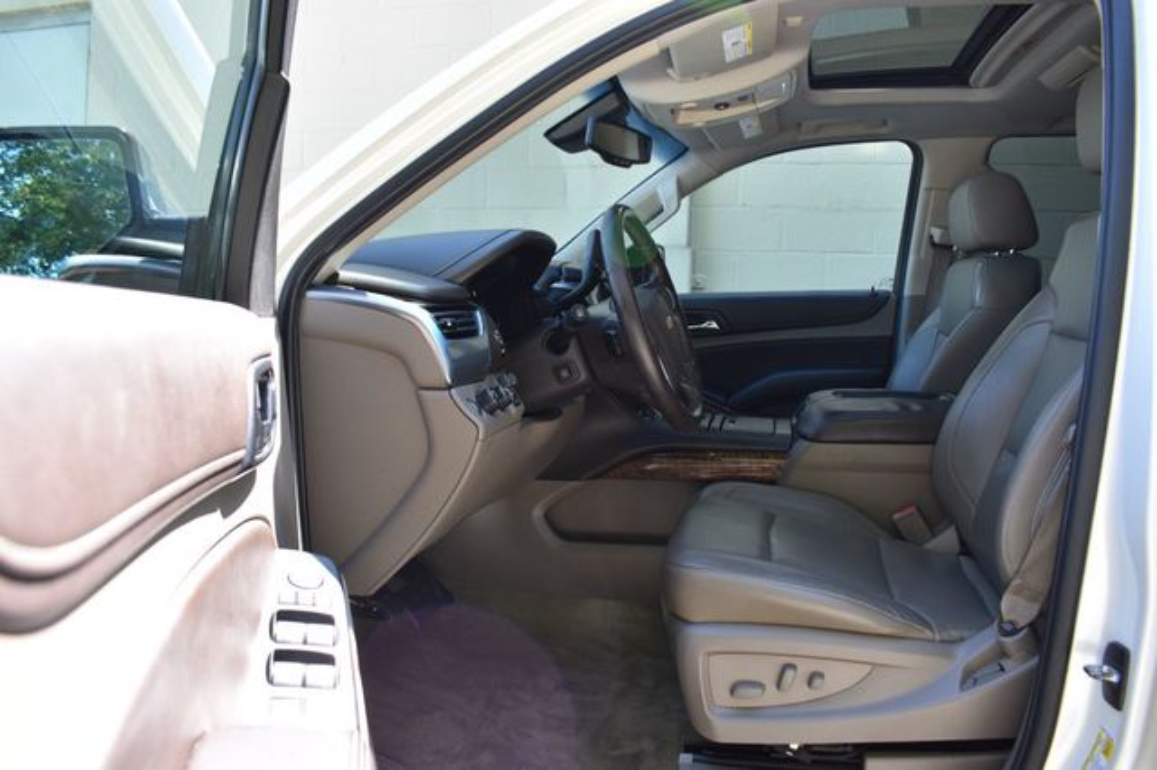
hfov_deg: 67.4
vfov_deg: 47.9
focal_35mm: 27
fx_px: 867
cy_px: 385
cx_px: 578
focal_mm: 18
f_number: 5.6
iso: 320
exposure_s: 1/125
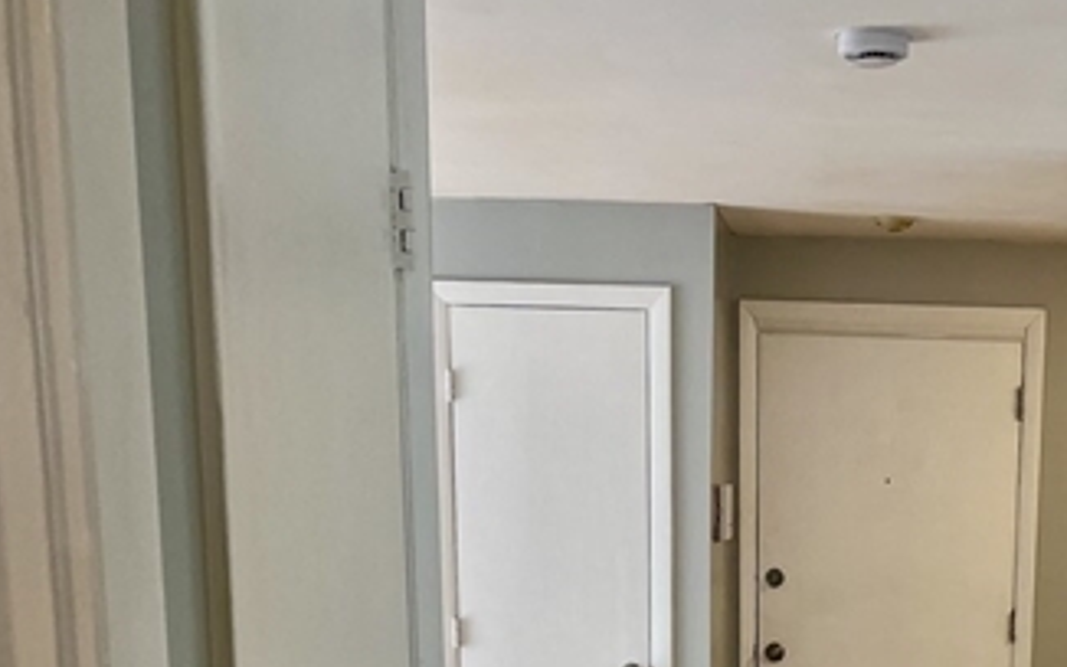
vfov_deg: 18.7
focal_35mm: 65
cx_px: 871
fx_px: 1891
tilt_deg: -12.7
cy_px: 853
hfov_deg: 30.7
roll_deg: -2.0
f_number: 1.6
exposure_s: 1/120
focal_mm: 5.1
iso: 100
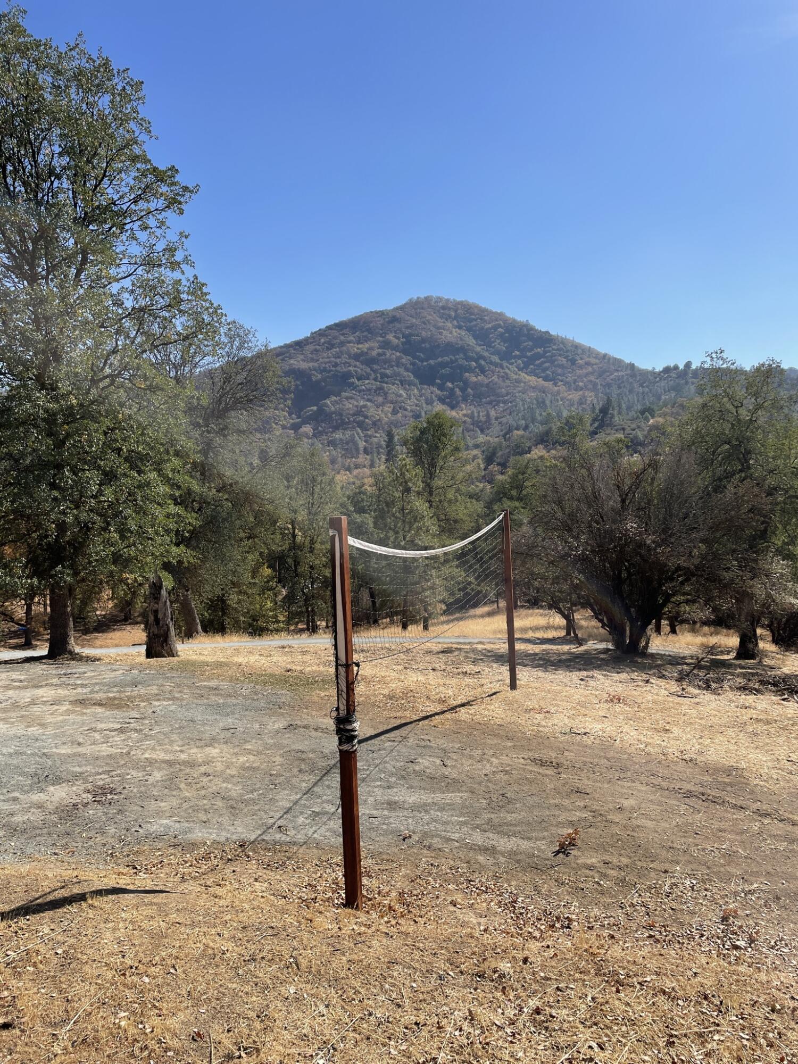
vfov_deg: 67.3
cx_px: 399
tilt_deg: -3.4
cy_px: 532
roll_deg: +1.8
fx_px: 799
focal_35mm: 26
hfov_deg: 53.1
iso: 32
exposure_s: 1/4292
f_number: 1.6
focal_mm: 4.2
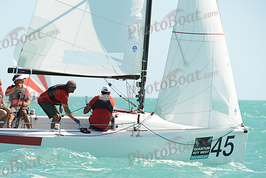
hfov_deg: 7.3
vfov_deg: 4.9
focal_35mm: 282
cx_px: 94
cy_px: 125
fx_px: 2084
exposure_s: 1/1000
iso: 200
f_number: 4.5
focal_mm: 200
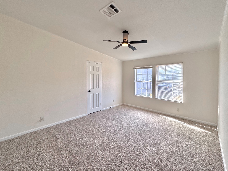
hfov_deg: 98.0
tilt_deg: -1.9
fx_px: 99
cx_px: 121
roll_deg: -0.7
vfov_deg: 81.7
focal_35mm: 15
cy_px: 80
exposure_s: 1/212
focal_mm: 2.22
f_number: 2.2
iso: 40
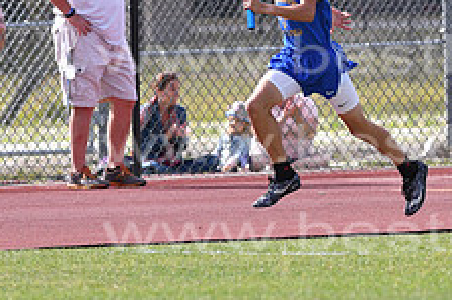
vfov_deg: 1.2
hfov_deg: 1.8
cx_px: 561
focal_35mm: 1173
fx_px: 14706
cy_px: 15
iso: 400
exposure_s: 1/1600
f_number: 5.6
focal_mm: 300
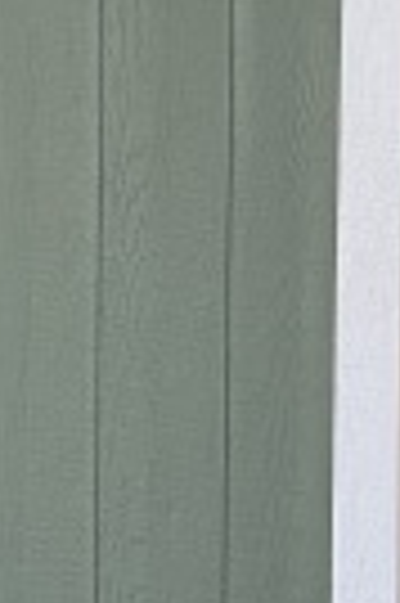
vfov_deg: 17.2
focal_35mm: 119
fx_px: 1988
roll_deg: -2.6
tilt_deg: -3.3
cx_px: 90
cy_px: 198
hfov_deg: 11.5
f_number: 1.78
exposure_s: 1/715
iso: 80
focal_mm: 6.76
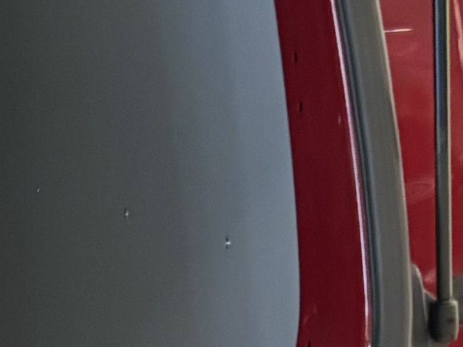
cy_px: 516
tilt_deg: -11.5
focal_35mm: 205
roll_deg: -0.6
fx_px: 2742
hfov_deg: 8.7
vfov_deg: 7.1
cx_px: -687
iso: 400
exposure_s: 1/50
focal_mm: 5.96
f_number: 1.6
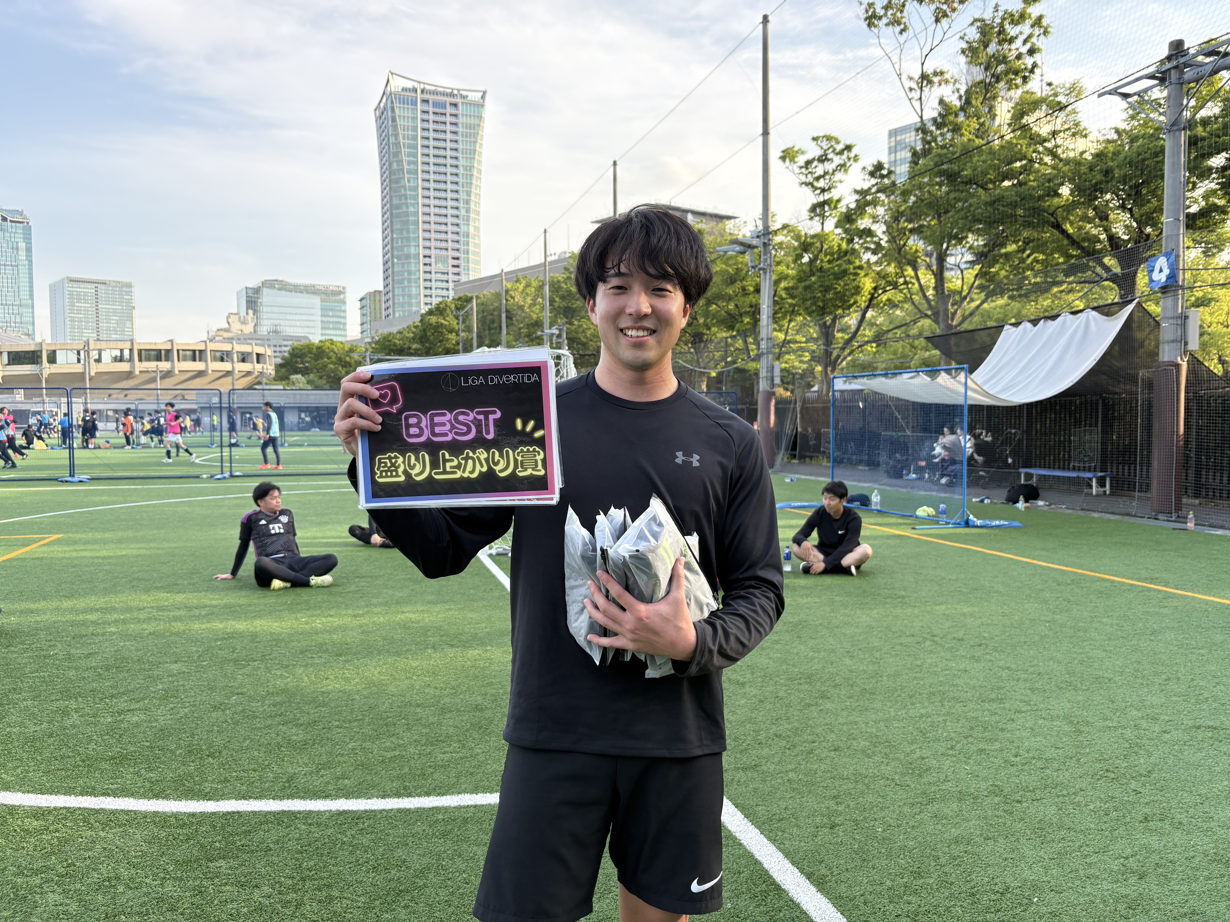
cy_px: 461
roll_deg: +0.4
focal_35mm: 26
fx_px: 924
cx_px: 615
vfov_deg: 53.1
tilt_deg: -2.2
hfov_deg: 67.3
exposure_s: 1/667
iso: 64
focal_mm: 5.96
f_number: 1.6
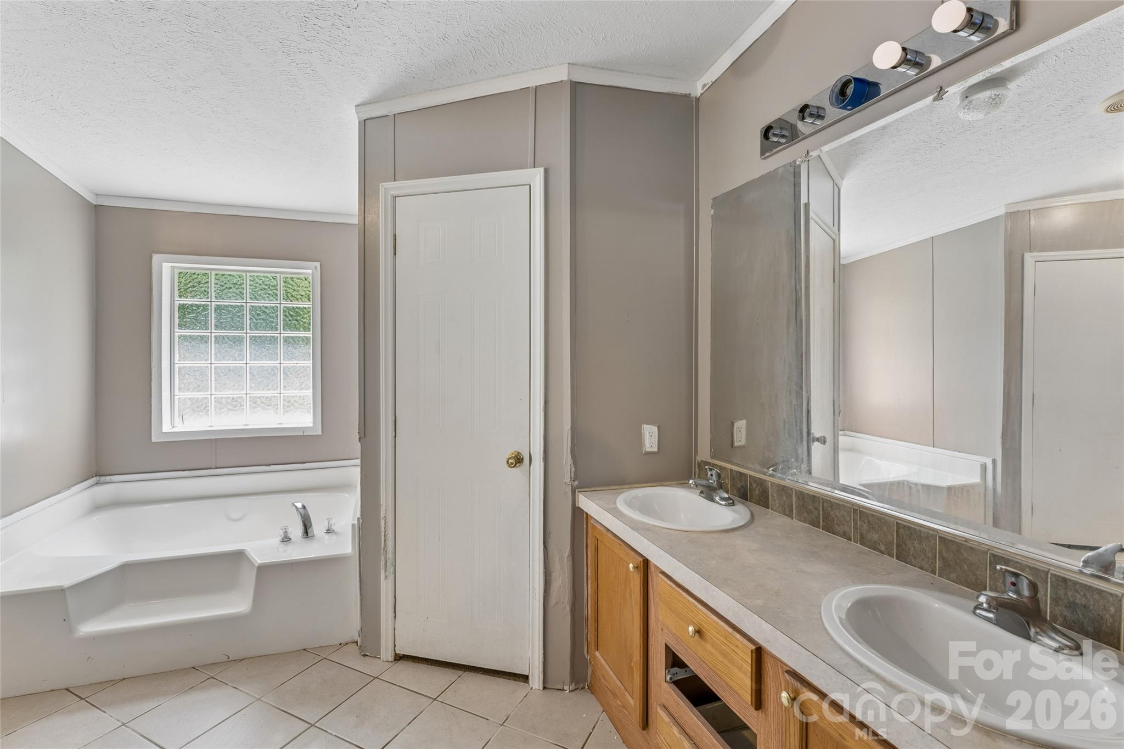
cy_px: 374
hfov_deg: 96.0
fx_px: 506
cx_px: 562
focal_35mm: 16
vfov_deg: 73.1
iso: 400
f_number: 13
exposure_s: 1/1.67
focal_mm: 16.2
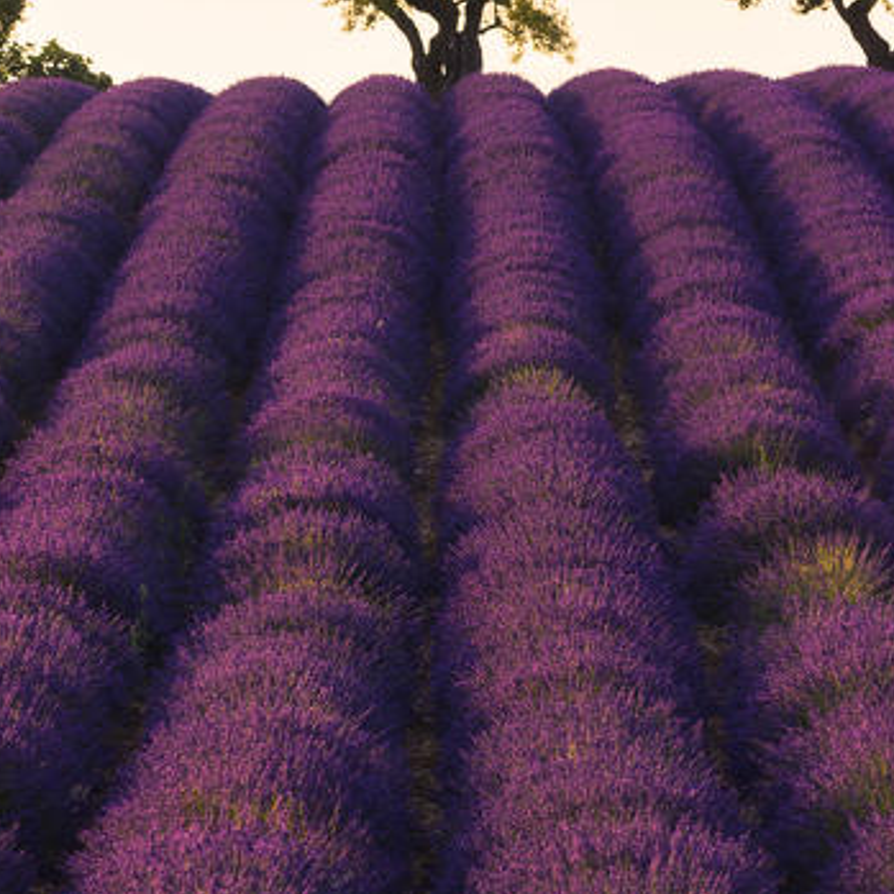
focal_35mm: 292
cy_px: 183
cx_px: 430
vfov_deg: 6.0
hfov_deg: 6.0
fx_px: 8532
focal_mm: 200
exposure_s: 1/400
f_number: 10
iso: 400
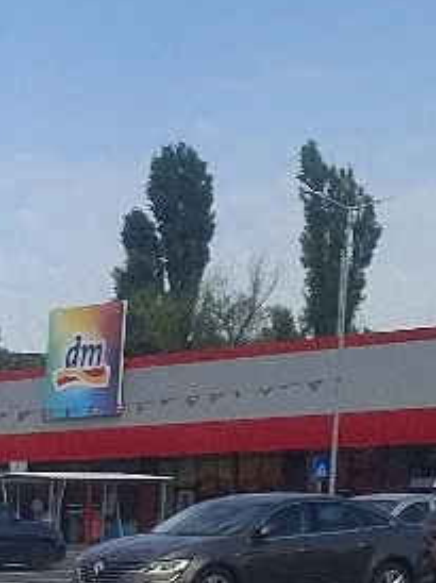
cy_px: 933
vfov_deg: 15.8
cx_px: -266
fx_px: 1884
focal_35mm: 112
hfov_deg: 12.4
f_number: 1.8
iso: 50
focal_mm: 5.54
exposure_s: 1/1429
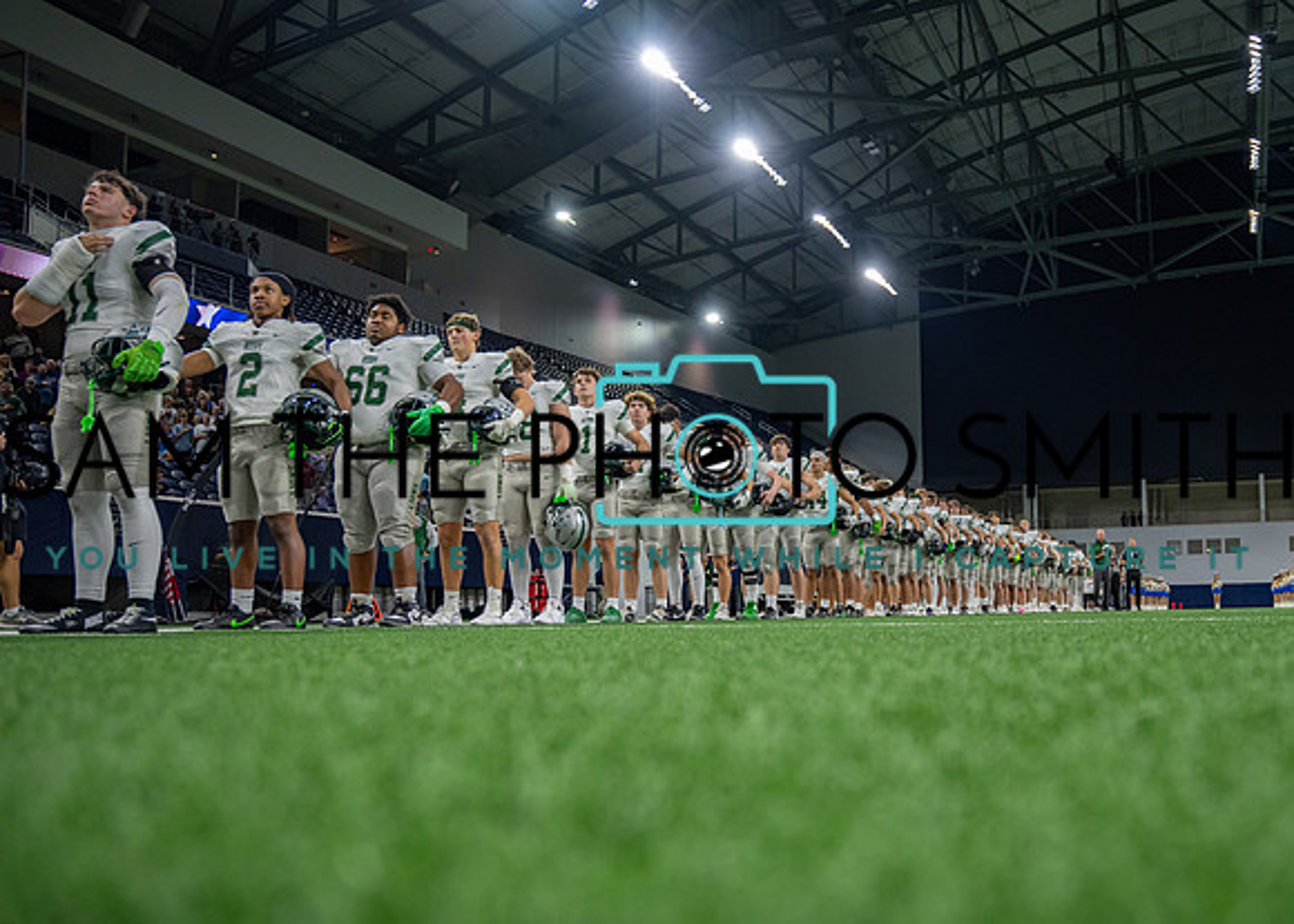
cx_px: 839
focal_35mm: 31
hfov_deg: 58.6
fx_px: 1128
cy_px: 534
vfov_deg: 44.4
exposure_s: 1/500
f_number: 2.8
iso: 1600
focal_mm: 24
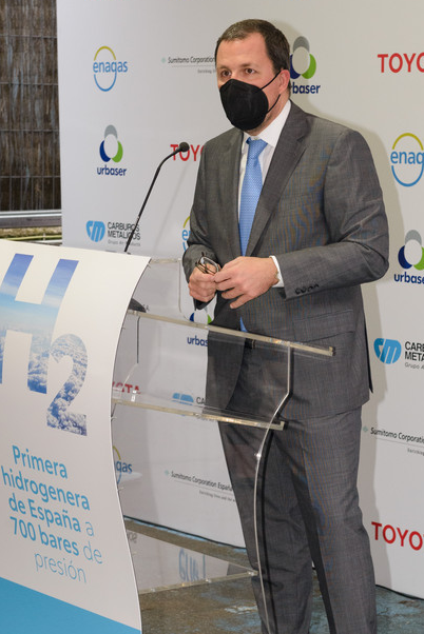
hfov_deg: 14.7
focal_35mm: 93
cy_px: 397
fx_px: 1641
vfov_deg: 21.8
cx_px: 238
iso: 2000
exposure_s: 1/100
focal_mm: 70
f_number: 7.1
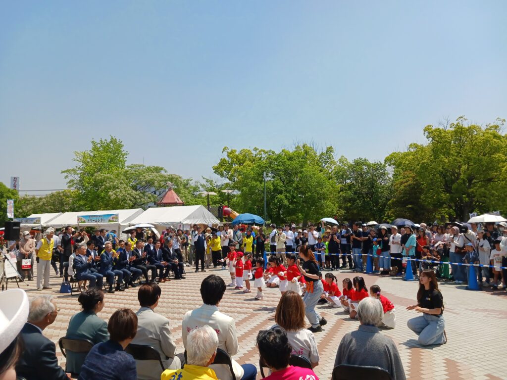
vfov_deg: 51.4
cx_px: 254
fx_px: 395
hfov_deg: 65.3
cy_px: 190
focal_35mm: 27
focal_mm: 4
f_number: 1.8
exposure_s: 1/368
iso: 20
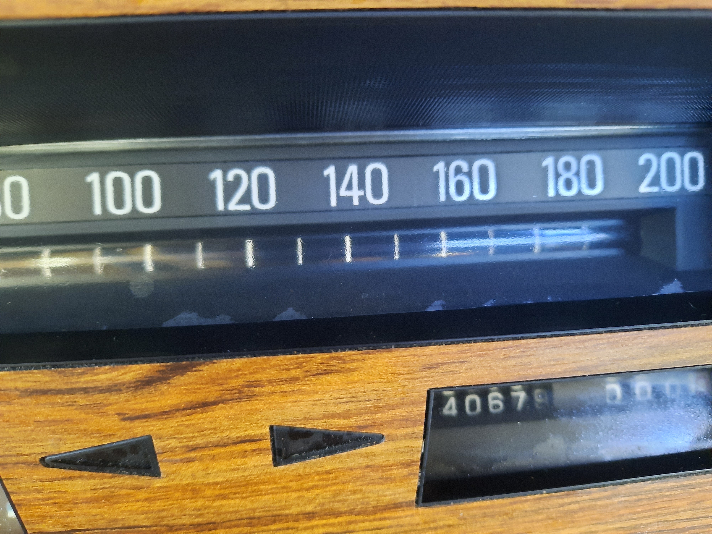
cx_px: 356
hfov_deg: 69.4
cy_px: 267
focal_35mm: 25
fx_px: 514
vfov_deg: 54.9
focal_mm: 4.6
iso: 640
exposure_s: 1/25
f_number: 2
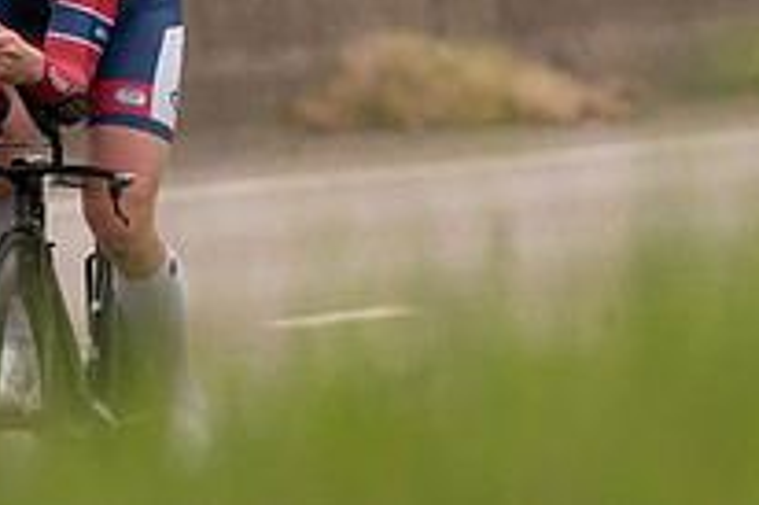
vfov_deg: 1.3
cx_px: 56
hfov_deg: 1.9
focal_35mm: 1091
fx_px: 22983
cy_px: 17
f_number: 3.5
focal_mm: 200
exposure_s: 1/1000
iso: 400
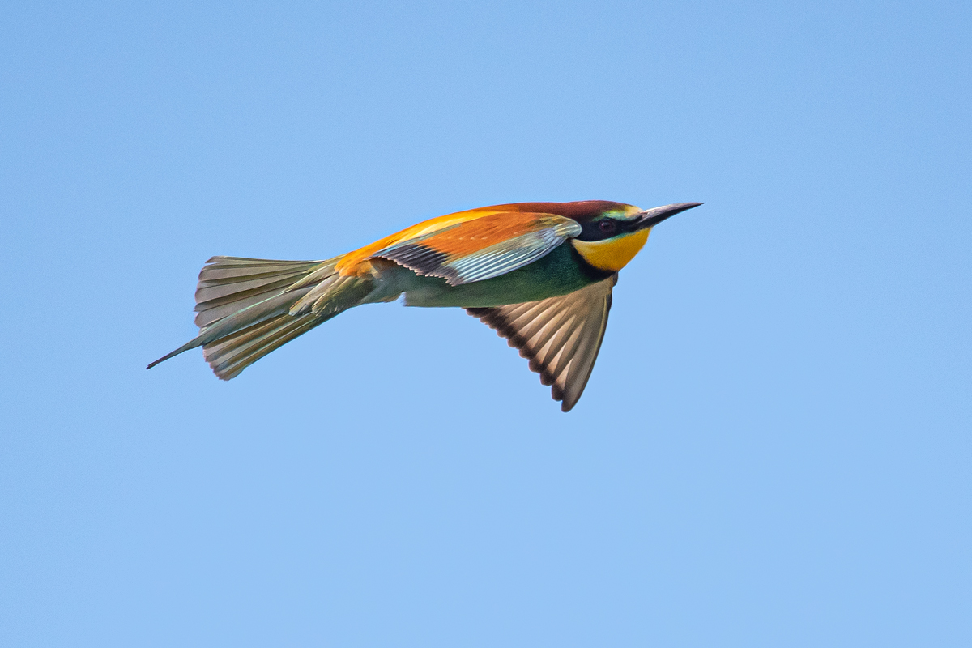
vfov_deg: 1.5
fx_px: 24298
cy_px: 324
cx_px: 486
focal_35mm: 900
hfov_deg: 2.3
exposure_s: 1/4000
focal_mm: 600
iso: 560
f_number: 6.3
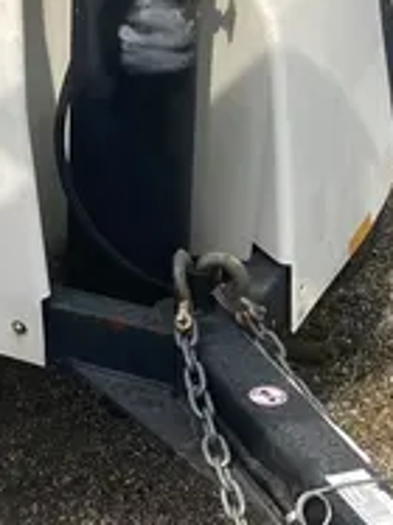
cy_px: 83
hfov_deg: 13.2
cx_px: -8
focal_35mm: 110
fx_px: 1667
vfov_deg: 17.7
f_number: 1.8
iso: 20
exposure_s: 1/1845
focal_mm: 3.99
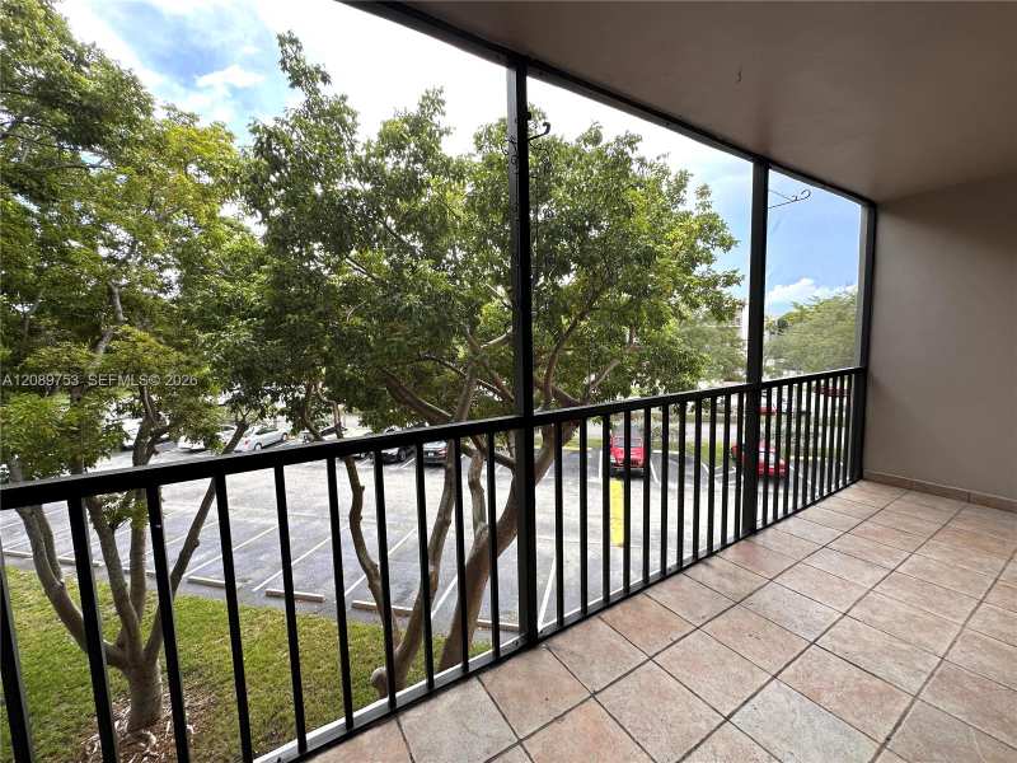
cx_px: 508
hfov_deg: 102.1
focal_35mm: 14
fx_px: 411
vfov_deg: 85.7
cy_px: 382
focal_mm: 2.22
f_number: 2.2
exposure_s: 1/124
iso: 40
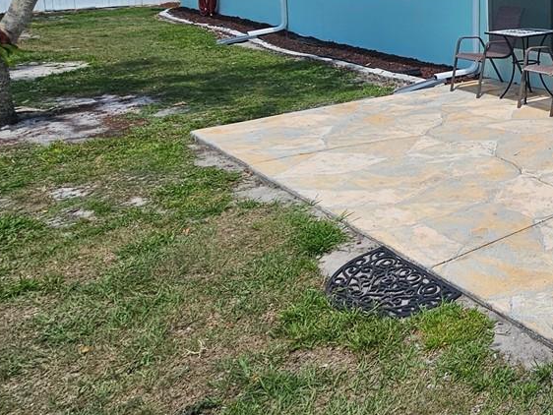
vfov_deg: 35.6
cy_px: 16
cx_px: 662
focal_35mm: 37
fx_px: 591
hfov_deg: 37.8
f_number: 2.2
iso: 50
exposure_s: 1/3168
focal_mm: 2.2
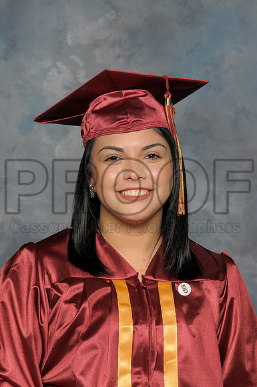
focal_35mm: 158
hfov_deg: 8.7
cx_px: 128
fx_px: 1691
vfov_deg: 13.1
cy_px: 194
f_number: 7.1
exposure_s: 1/200
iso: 200
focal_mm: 105
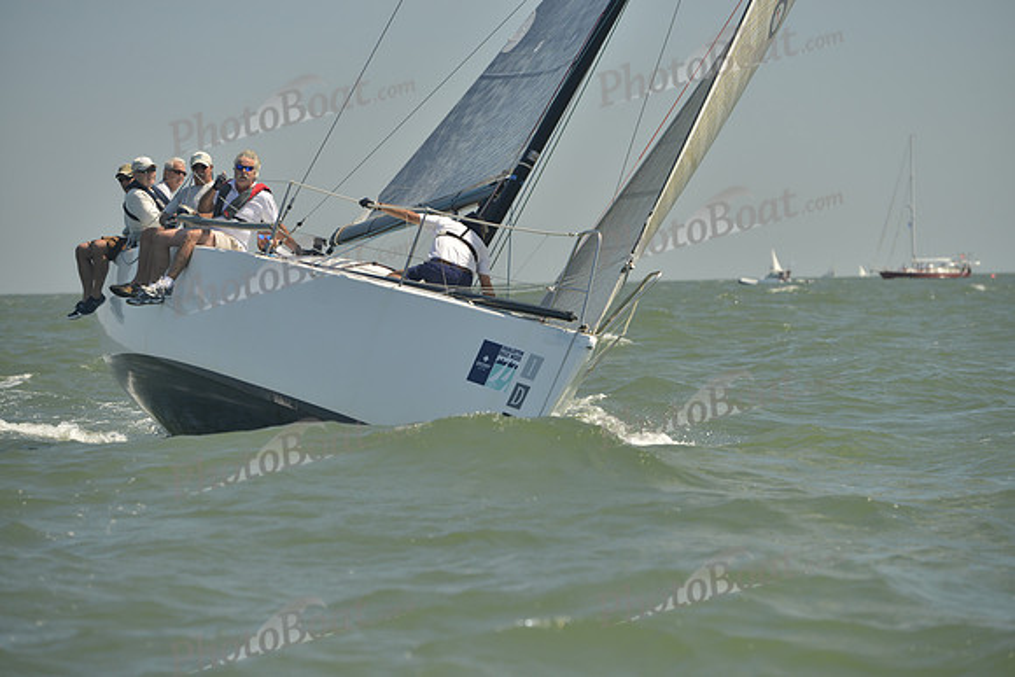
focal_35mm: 150
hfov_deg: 13.7
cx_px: 508
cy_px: 338
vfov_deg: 9.2
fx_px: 4230
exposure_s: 1/1000
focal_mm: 150
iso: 280
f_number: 5.6
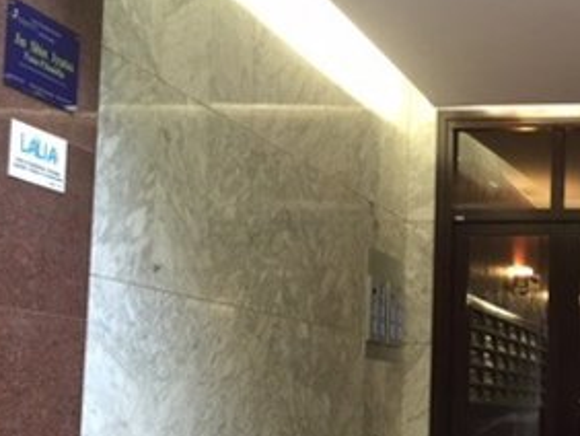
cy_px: 292
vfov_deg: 20.7
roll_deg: -0.6
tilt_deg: +6.6
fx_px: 1191
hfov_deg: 24.7
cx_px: 699
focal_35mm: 71
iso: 100
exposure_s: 1/30
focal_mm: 4.15
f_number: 2.2
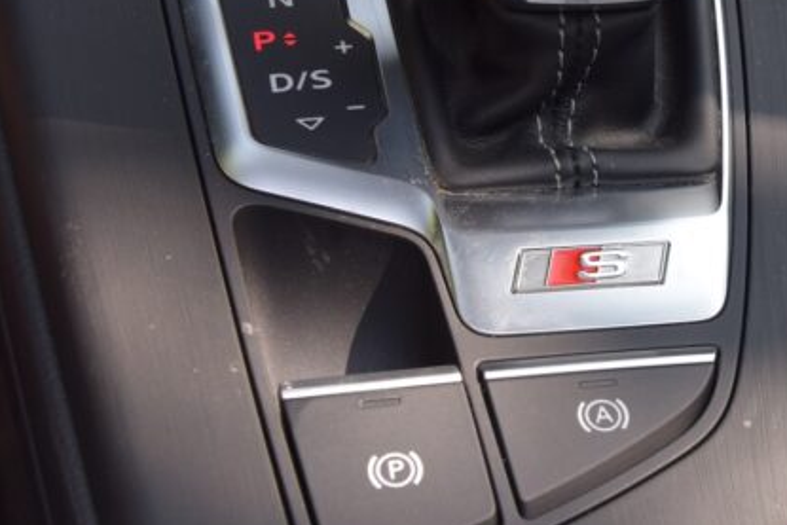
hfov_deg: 18.2
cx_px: 694
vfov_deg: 12.3
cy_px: 166
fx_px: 2427
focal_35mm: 111
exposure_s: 1/250
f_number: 8
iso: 400
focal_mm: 30
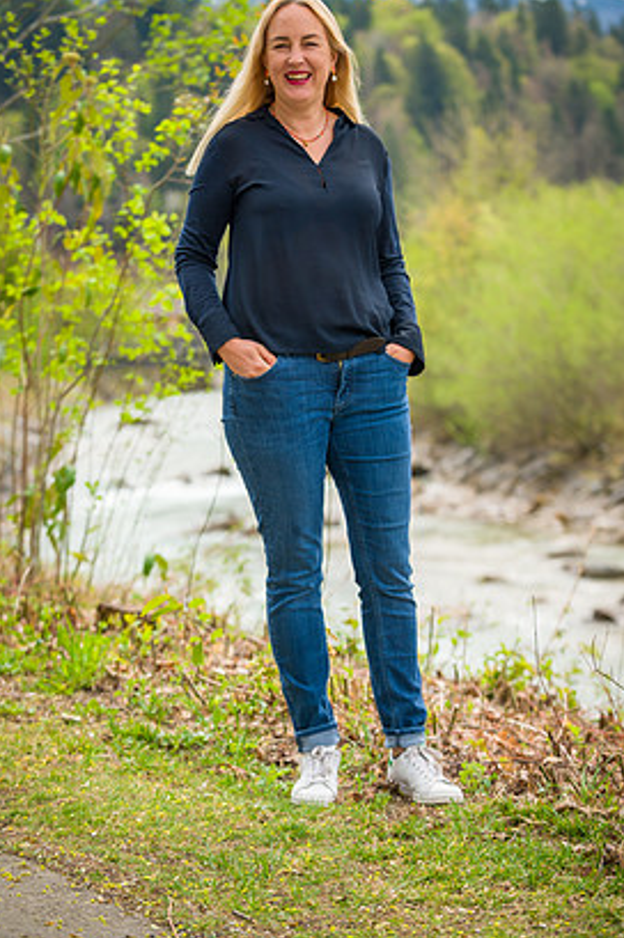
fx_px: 2292
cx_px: 311
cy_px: 436
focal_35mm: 88
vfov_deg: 23.1
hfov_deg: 15.5
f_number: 4
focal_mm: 80
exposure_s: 1/500
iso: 100
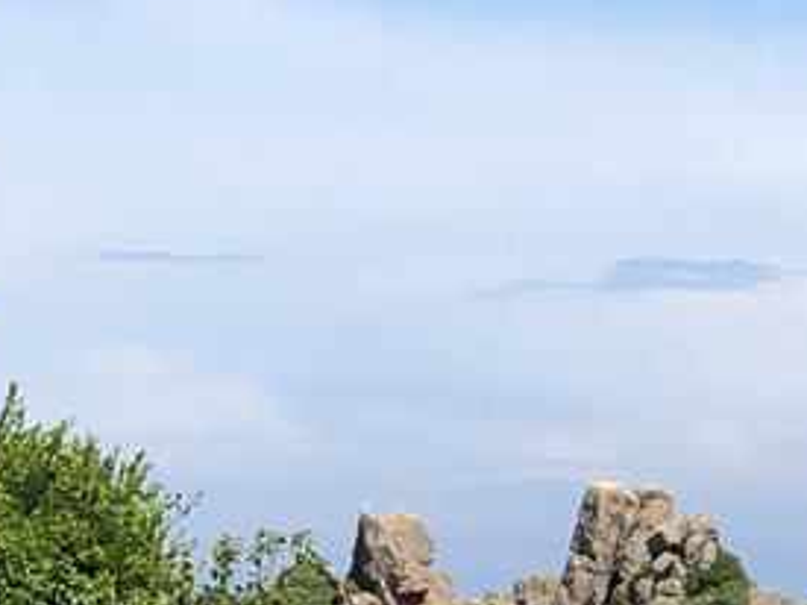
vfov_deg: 4.9
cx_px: 288
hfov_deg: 6.5
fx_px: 7061
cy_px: 349
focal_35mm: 303
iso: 16
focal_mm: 6
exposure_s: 1/1372
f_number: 2.4
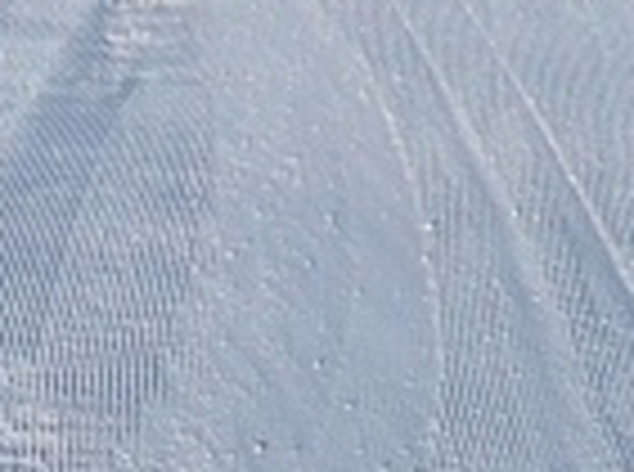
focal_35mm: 142
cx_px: 436
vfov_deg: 8.4
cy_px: -1041
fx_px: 2594
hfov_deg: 13.9
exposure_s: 1/2110
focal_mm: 3.61
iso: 100
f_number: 2.8
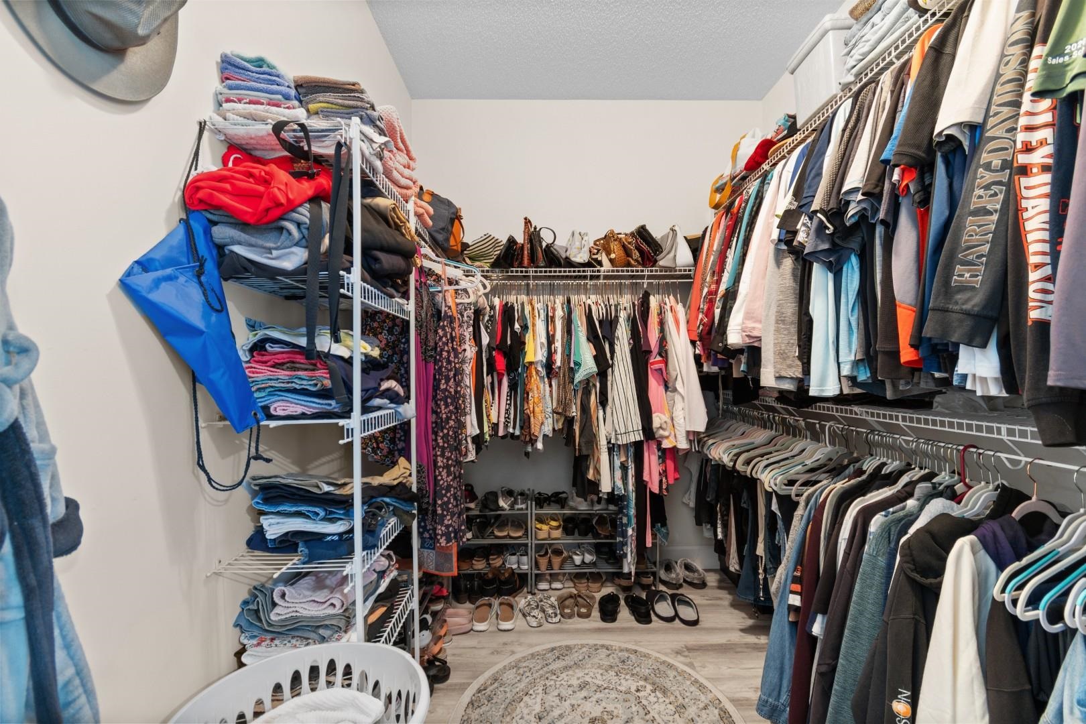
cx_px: 543
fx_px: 452
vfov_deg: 77.3
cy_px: 362
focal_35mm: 15
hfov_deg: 100.4
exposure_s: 1.3
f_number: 4.5
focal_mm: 10
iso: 100
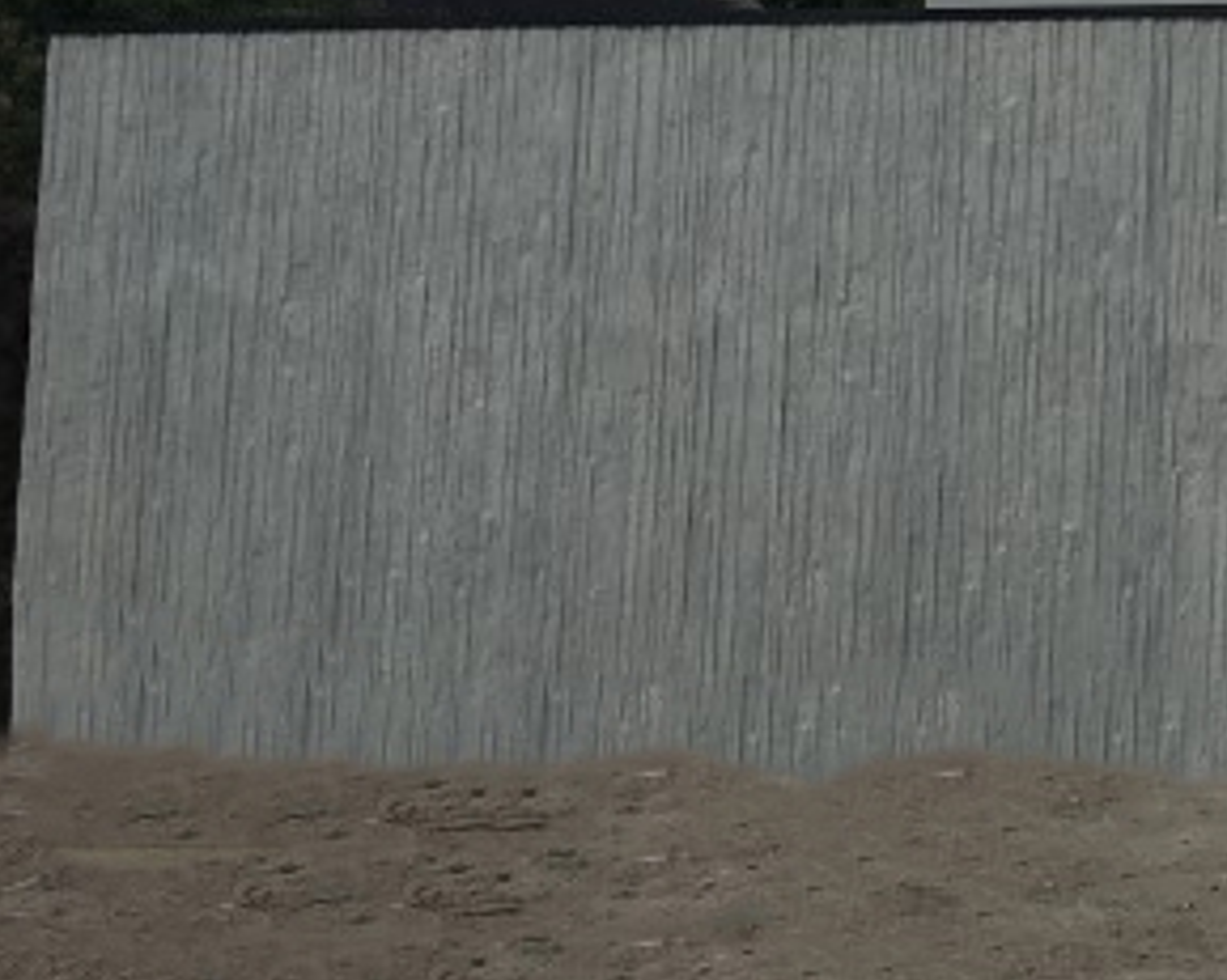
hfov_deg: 17.9
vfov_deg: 16.1
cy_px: 42
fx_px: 3412
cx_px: 1919
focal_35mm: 94
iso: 25
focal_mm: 4.15
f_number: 2.2
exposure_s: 1/2653
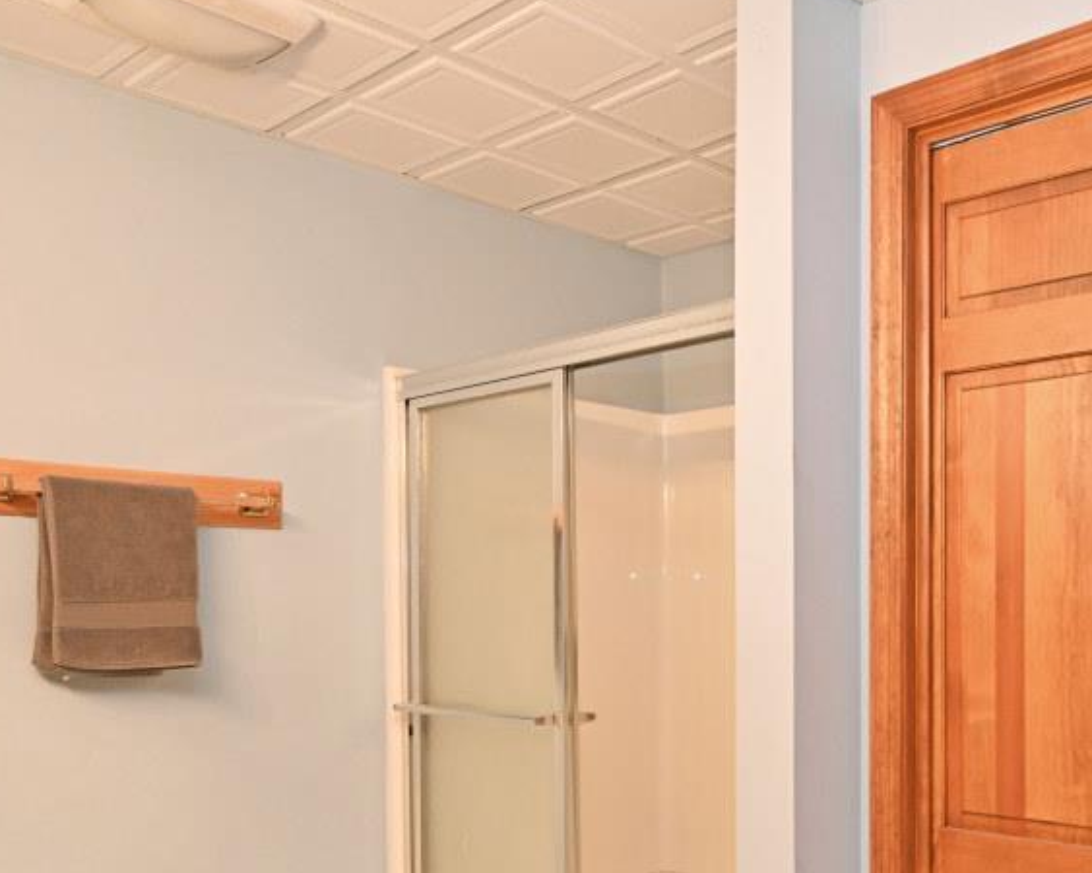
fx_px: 1131
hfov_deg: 48.6
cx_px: 873
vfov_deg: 41.2
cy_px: 634
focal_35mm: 35
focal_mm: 14
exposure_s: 1/60
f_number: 4
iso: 720
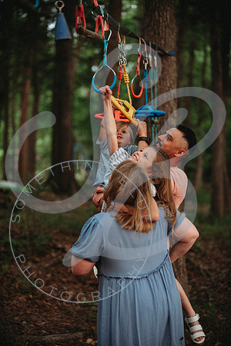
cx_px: 116
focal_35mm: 98
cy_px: 173
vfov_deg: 20.8
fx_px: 943
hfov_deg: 14.0
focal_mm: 98
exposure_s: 1/200
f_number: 2.8
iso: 1000
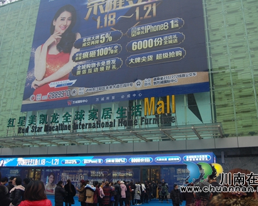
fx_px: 249
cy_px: 102
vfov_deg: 45.1
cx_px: 139
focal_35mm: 33
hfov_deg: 54.8
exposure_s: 1/100
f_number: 5
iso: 400
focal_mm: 19
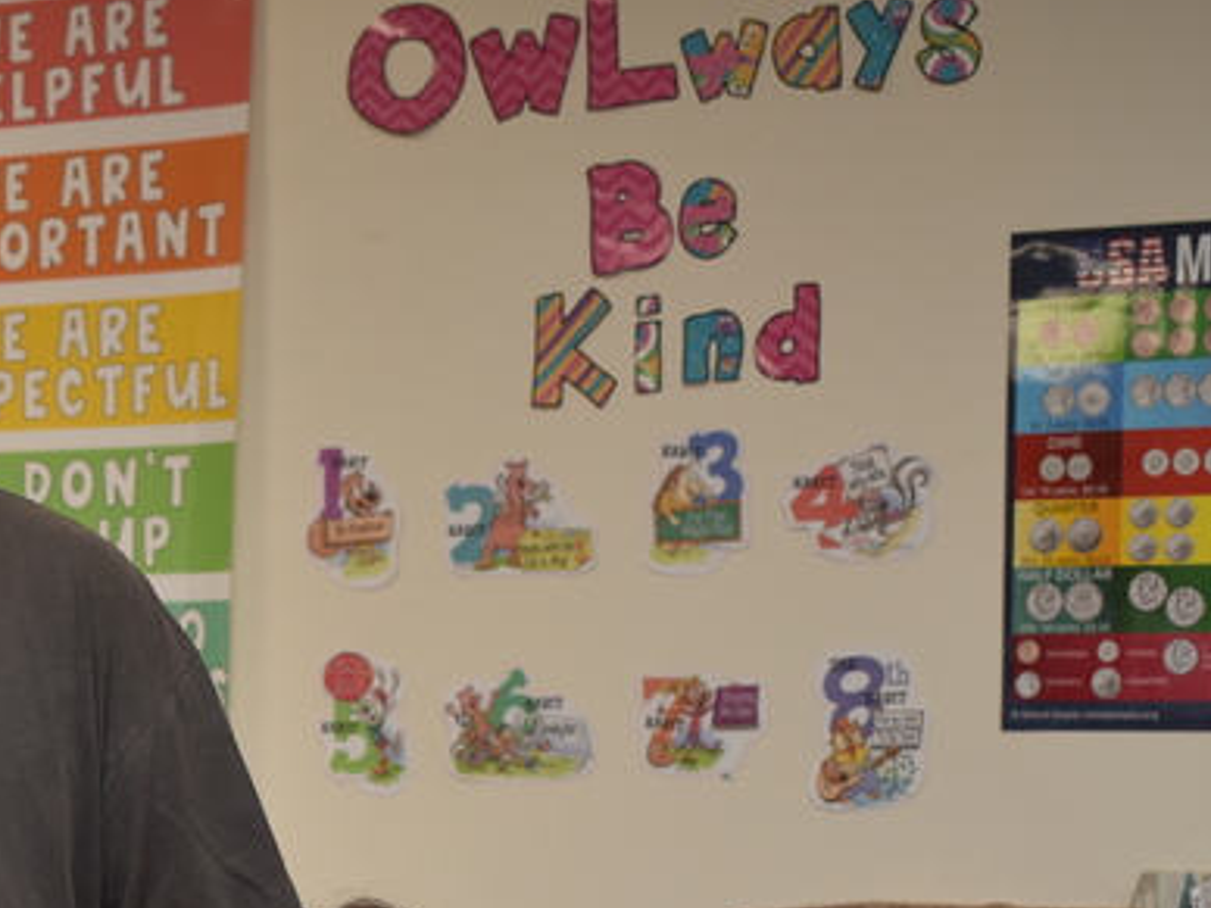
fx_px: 3858
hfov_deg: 17.5
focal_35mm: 110
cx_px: 50
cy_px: 941
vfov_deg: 13.2
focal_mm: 29
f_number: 4.5
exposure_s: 1/60
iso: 160
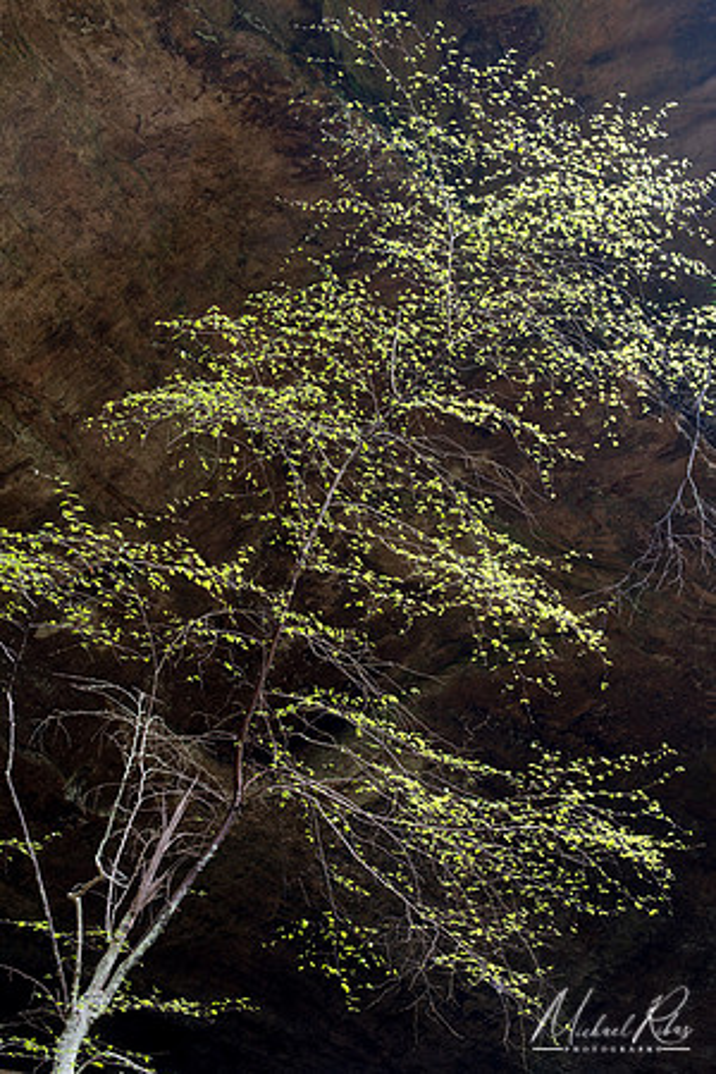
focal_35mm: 75
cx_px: 358
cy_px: 537
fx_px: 2237
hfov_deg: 18.2
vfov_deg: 27.0
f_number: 10
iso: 100
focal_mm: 50
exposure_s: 1
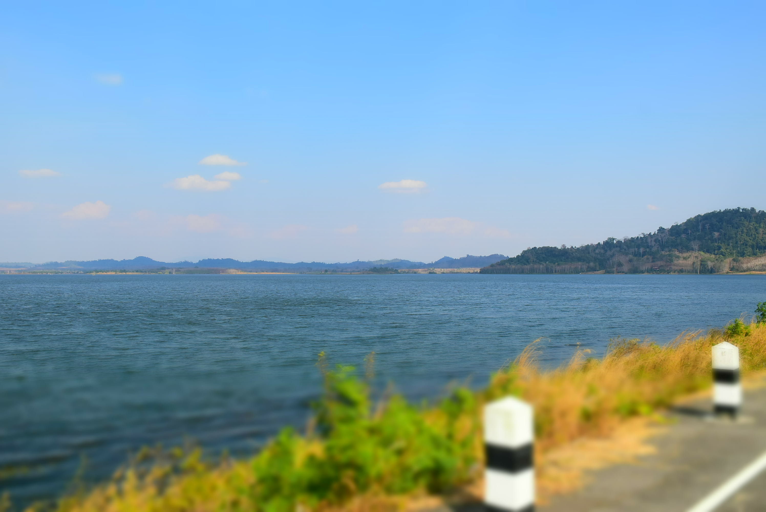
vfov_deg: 43.7
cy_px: 256
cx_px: 383
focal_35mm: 30
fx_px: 639
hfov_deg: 61.9
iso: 360
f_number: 11
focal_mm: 20
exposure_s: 1/500
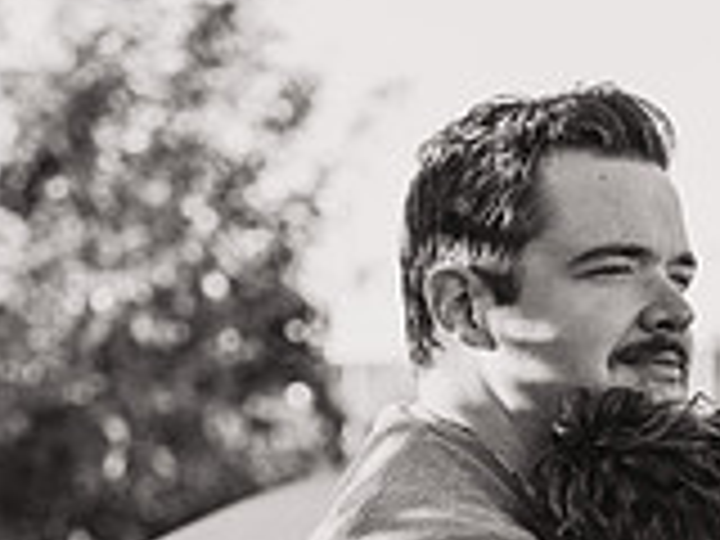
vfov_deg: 10.5
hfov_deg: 14.4
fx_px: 2808
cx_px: 666
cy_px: 868
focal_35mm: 135
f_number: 2.8
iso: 250
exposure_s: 1/500
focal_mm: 50
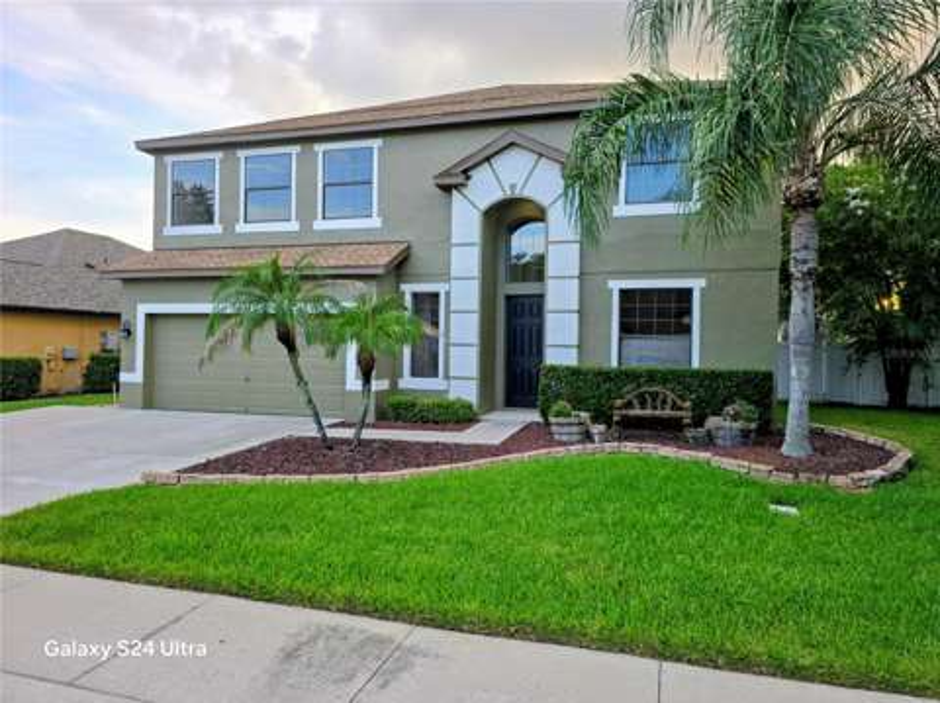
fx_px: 624
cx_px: 470
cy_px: 352
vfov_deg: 58.8
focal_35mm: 23
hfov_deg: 74.0
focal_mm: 6.3
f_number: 1.7
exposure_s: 1/180
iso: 25
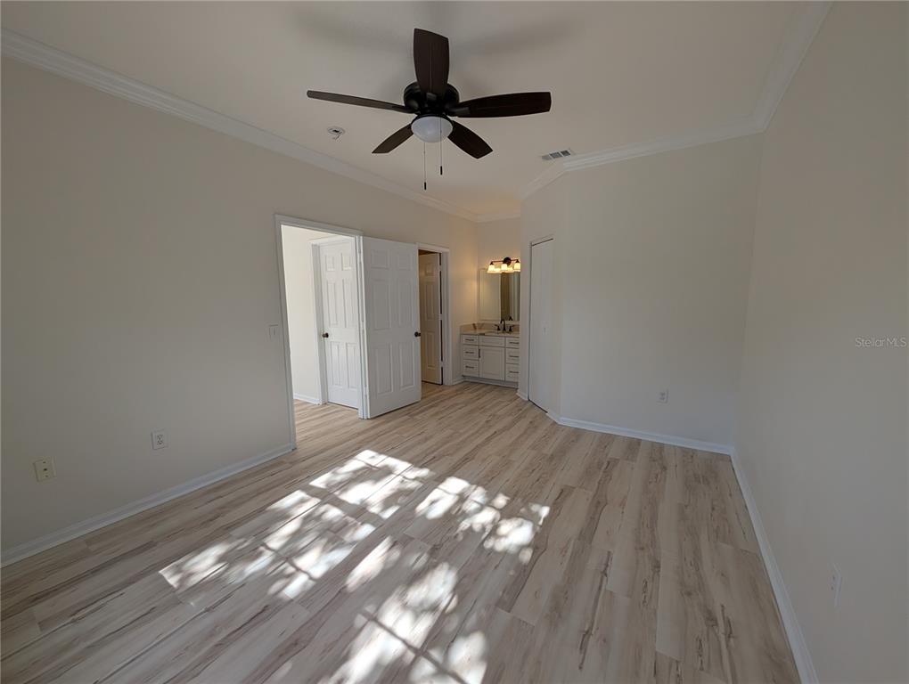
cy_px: 342
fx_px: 316
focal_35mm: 12
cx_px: 454
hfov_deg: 110.5
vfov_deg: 94.6
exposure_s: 1/547
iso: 54
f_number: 1.7
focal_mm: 2.02
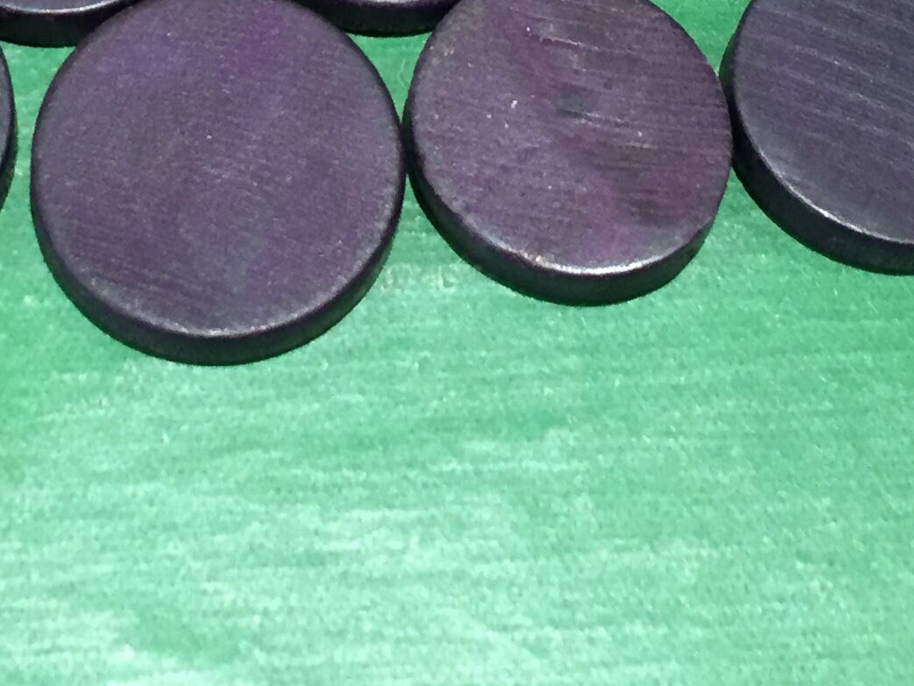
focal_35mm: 91
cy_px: -286
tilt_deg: -59.3
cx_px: 224
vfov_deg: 15.2
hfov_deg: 21.3
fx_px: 2403
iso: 200
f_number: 2.2
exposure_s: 1/33
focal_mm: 4.15
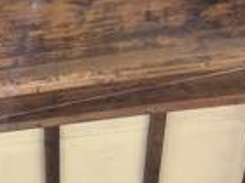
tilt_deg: +2.2
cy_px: 504
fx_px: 1055
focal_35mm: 149
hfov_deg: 11.0
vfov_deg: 8.6
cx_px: -362
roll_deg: -0.7
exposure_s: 1/1212
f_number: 1.6
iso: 50
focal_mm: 5.1
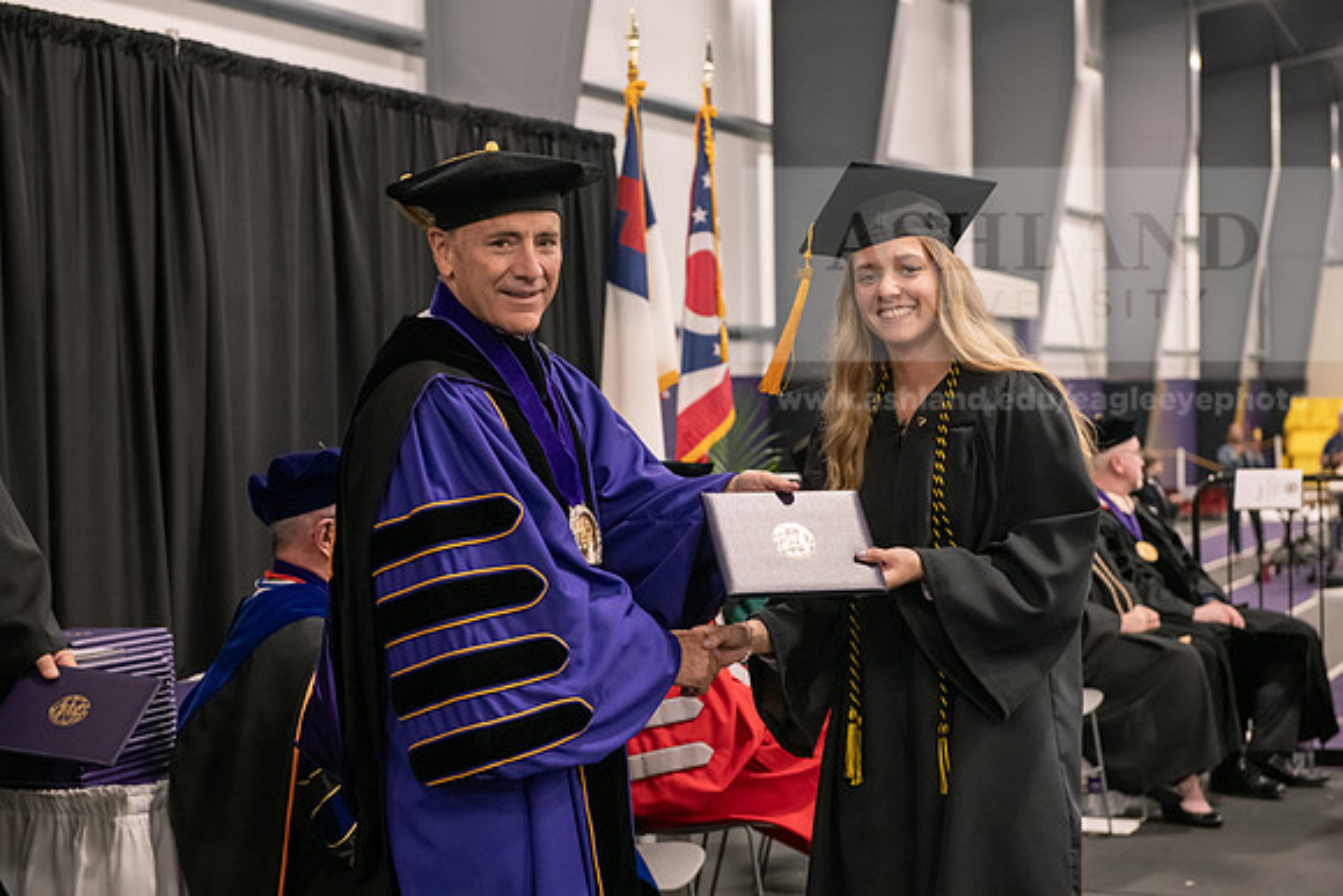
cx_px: 672
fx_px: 2612
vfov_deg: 19.5
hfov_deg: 28.8
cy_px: 448
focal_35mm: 70
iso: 2500
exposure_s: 1/125
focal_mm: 70
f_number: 5
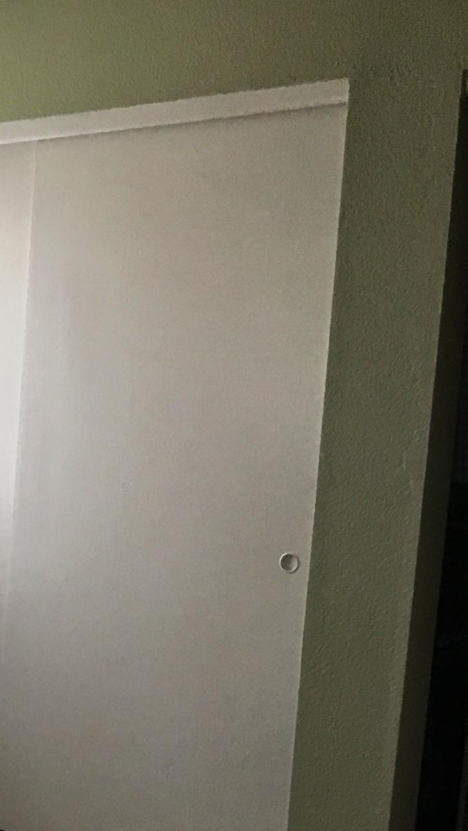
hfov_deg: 13.5
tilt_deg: -9.5
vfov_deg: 27.7
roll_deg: +0.0
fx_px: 1655
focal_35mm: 75
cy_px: 657
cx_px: -502
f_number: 2.2
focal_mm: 4.15
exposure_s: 1/15
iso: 32
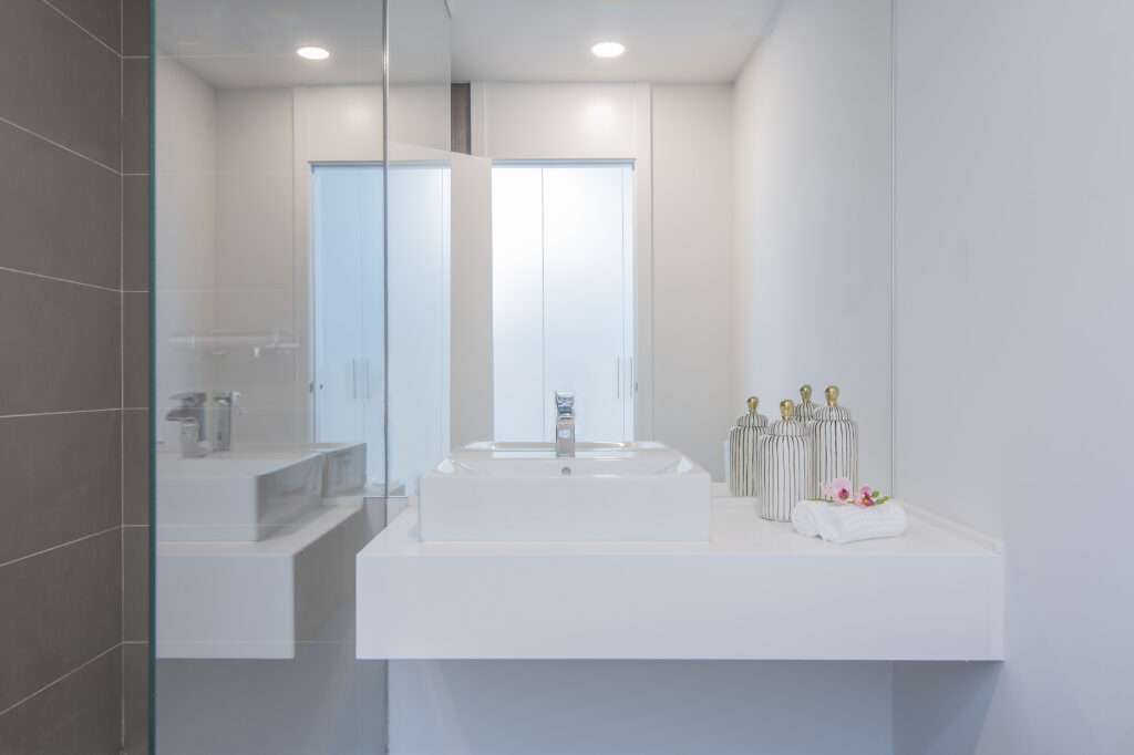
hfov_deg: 69.4
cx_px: 567
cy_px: 378
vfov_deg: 49.5
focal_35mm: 26
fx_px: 819
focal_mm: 26
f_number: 11
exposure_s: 1
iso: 100
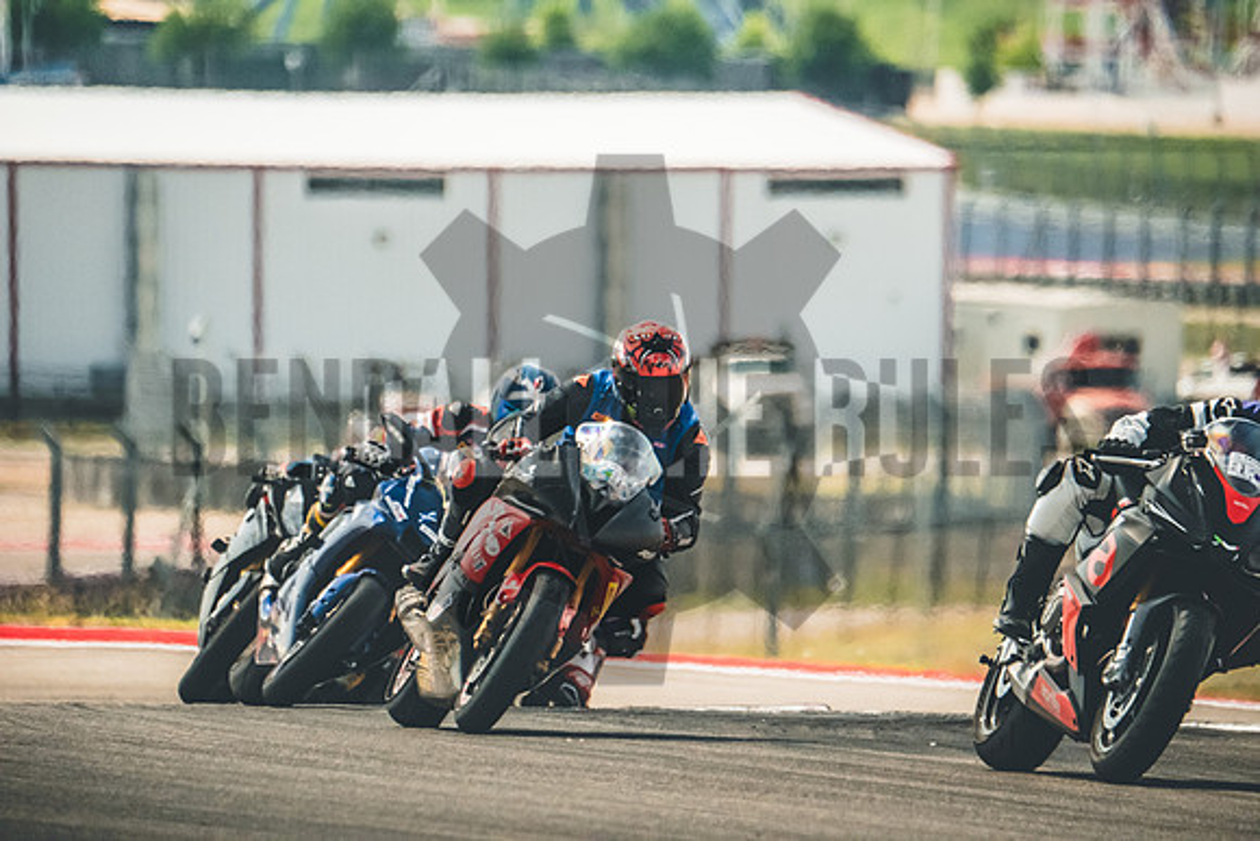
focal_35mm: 600
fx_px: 21004
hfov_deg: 3.4
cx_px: 630
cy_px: 420
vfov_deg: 2.3
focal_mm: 400
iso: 3200
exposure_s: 1/2500
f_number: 5.6
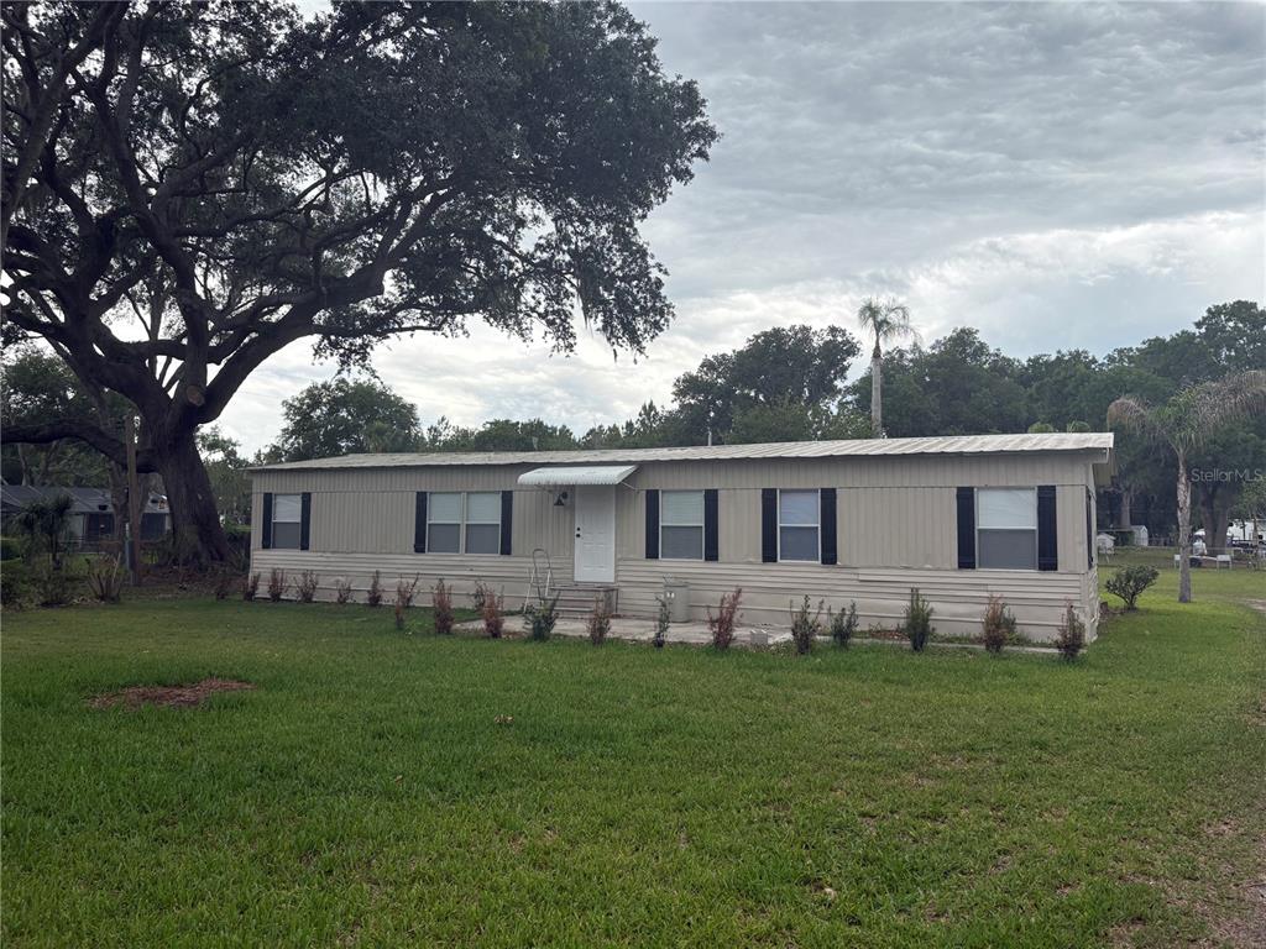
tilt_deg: +4.6
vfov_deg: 53.1
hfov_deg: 67.3
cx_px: 633
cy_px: 474
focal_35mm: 26
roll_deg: -0.4
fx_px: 951
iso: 50
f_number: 1.6
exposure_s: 1/1901
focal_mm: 5.96
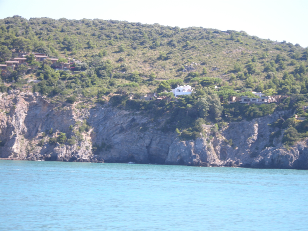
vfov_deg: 13.3
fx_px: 988
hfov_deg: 17.7
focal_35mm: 111
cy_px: 116
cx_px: 154
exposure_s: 1/73.2
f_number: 5.4
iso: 64
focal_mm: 23.7
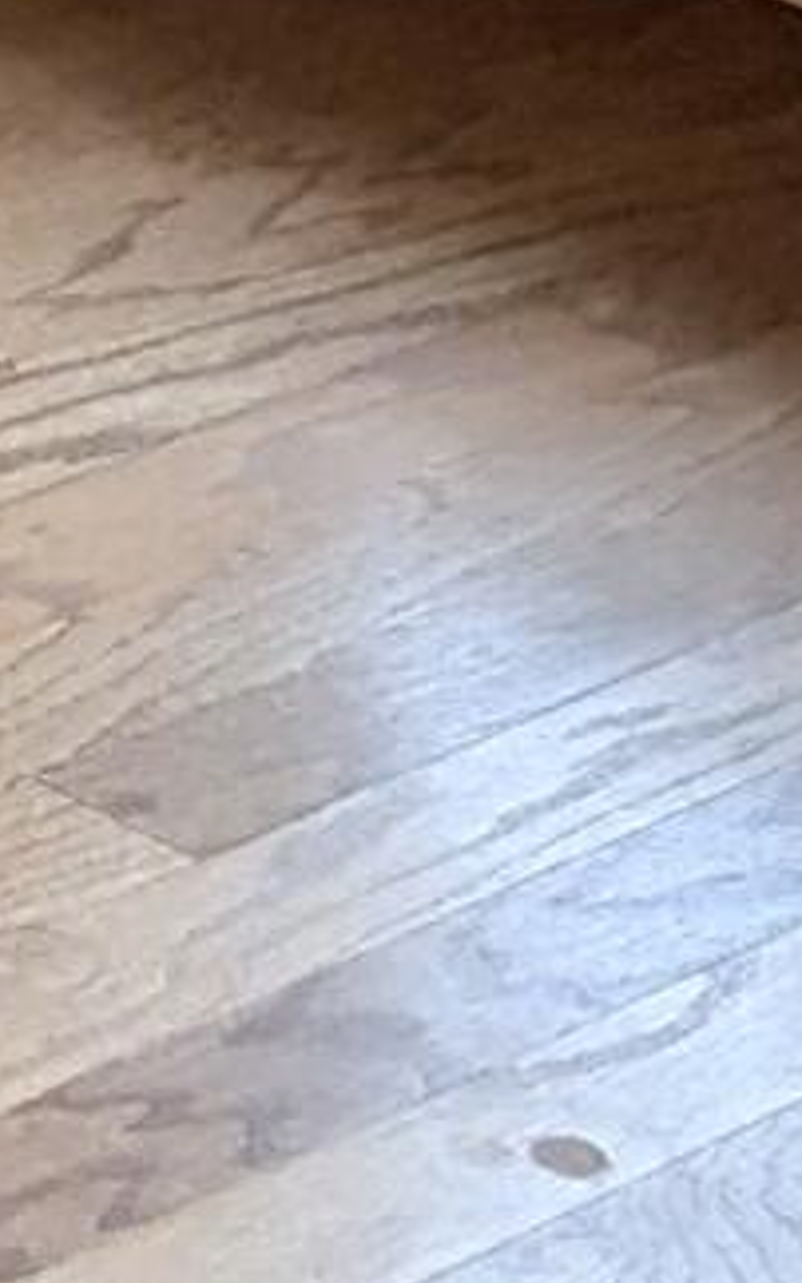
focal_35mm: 266
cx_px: -2477
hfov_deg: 4.5
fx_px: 9298
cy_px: -3150
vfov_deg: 6.8
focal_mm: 4.38
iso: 47
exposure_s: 1/127
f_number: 1.73
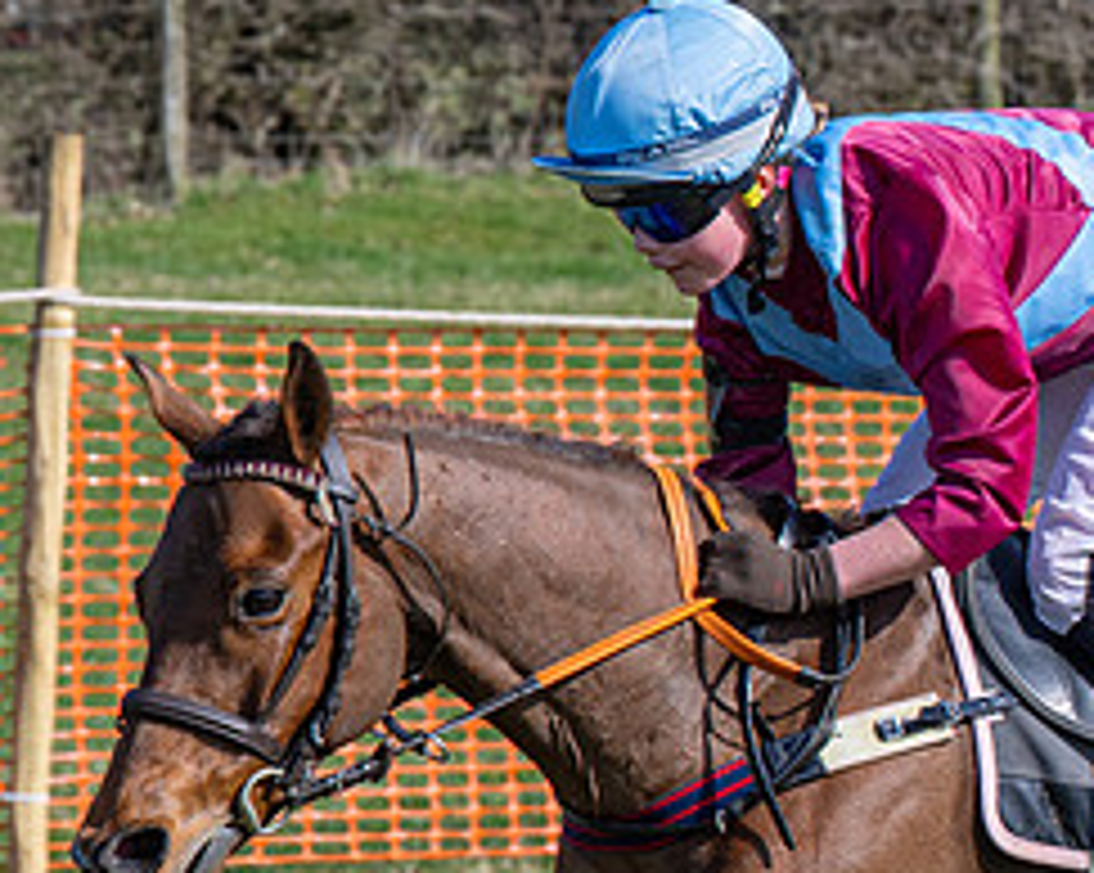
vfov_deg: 5.0
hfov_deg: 6.3
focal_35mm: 307
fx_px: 9932
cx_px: 1158
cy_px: 589
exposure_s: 1/1250
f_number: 5
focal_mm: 70
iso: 200
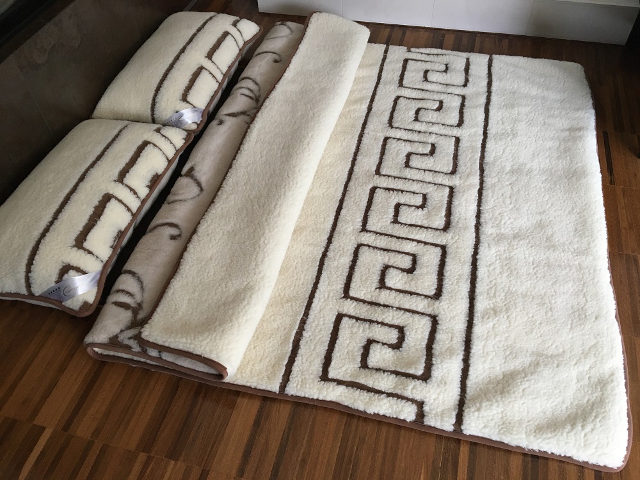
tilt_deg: -50.0
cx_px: 320
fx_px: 536
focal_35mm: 29
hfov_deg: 61.7
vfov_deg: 48.2
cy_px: 240
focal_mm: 4.15
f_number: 2.2
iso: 125
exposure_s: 1/33
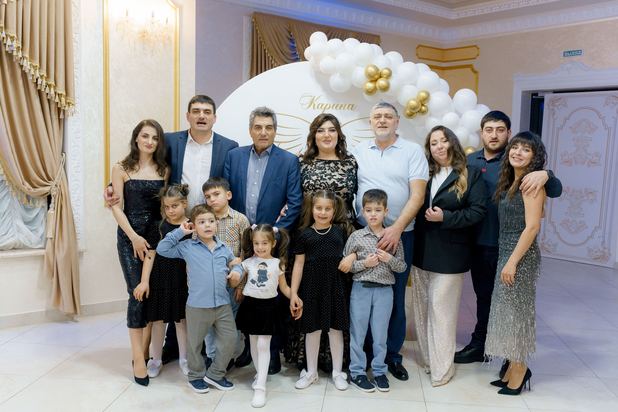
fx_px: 601
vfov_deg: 37.9
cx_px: 309
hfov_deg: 54.4
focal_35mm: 35
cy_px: 206
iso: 3200
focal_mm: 35
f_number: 4.5
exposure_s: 1/160
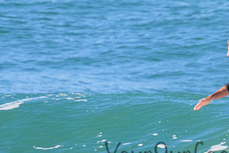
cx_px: 161
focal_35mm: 2311
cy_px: 135
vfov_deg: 0.6
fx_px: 14716
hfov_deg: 0.9
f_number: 11
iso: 1600
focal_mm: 800
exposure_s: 1/2000
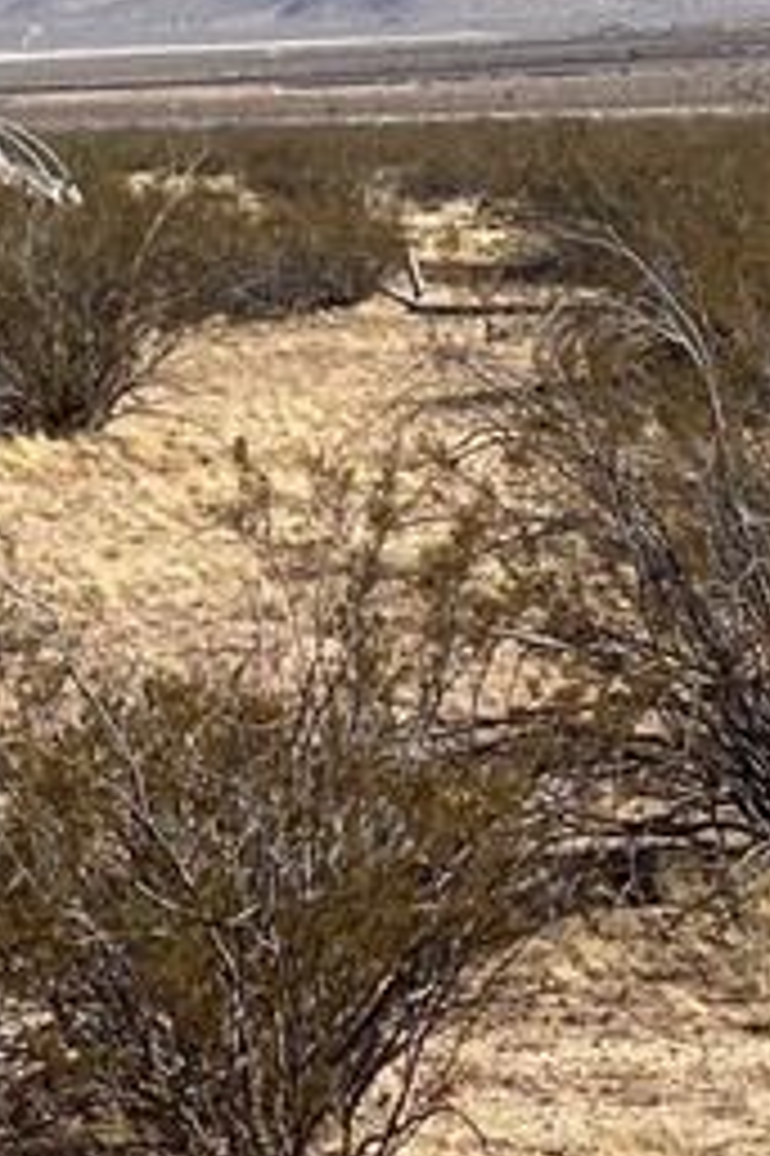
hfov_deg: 5.1
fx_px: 8513
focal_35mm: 265
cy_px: 580
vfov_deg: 7.8
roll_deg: +2.1
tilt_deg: -3.9
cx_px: -374
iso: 32
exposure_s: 1/2179
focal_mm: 7.5
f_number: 2.2
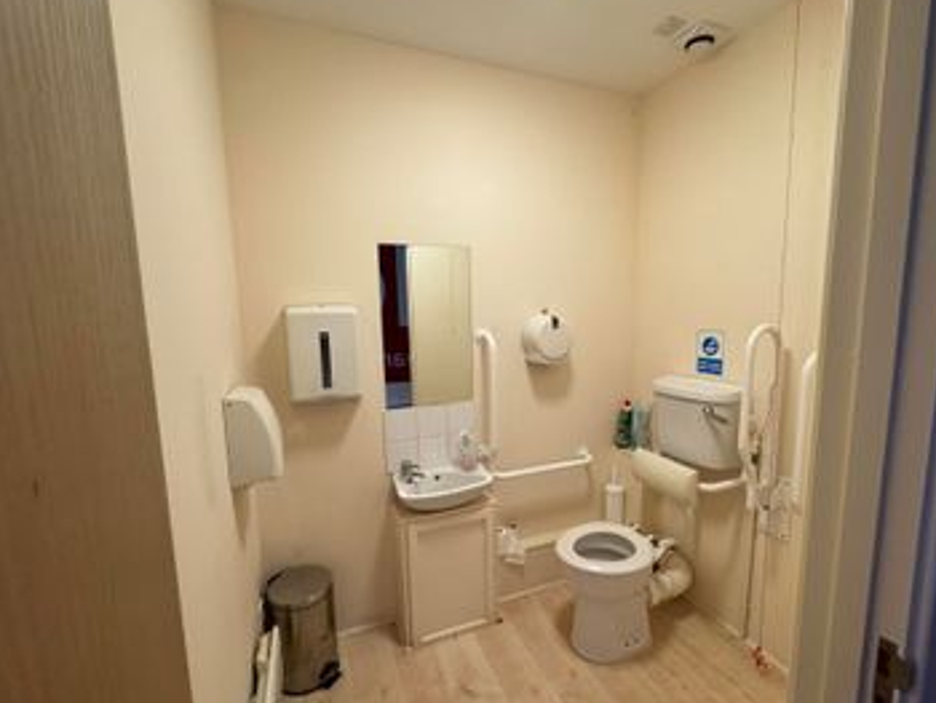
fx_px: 433
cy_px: 364
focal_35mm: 16
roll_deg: +0.4
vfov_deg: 78.1
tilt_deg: -8.2
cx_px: 481
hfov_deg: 94.4
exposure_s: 1/100
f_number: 2.2
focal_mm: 2.22
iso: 200
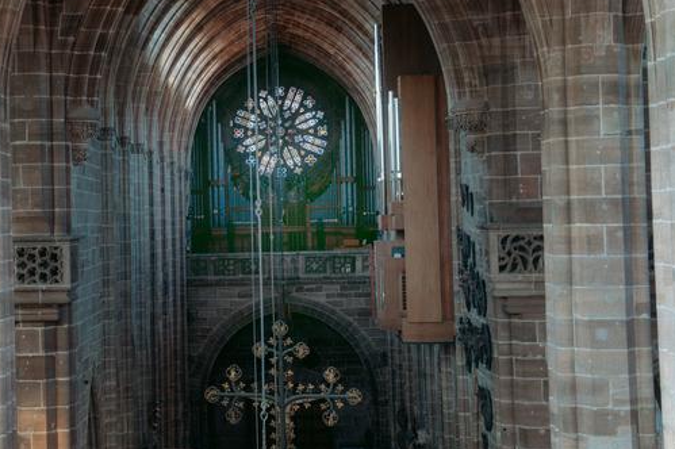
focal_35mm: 78
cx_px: 153
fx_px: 1455
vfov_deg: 17.5
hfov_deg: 25.7
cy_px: 166
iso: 800
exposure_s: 1/250
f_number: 2.8
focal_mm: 48.4
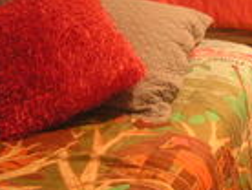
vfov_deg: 14.5
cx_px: 261
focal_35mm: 101
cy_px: 2
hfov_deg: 18.8
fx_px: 737
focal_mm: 6.3
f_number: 2.8
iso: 200
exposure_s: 1/10
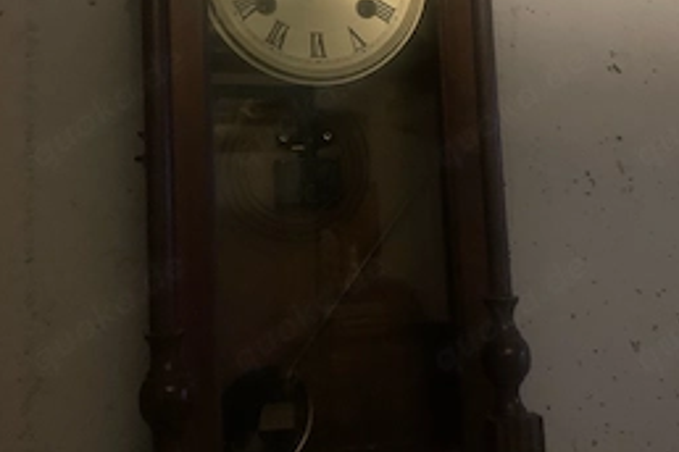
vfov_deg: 31.5
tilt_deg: +4.9
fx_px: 792
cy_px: 137
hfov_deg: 46.4
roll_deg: +3.1
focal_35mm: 42
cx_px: 366
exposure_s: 1/17
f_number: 1.8
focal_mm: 4.25
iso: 800
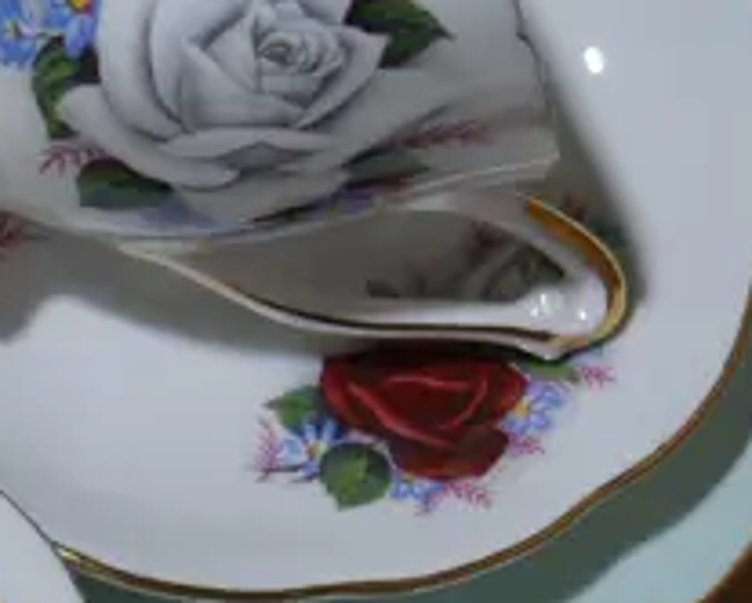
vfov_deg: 7.3
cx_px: -719
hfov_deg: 8.6
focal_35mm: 212
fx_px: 4723
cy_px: 454
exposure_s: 1/100
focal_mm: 22
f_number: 4.7
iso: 200
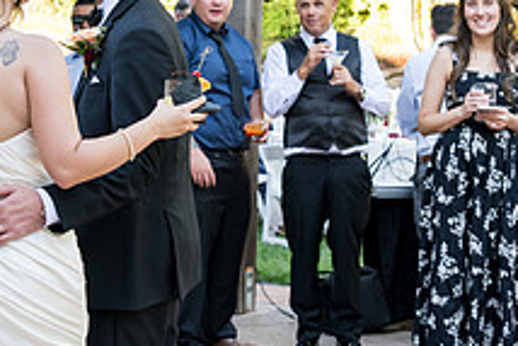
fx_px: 1368
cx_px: 107
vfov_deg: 14.3
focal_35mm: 95
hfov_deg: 21.2
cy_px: 35
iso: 800
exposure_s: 1/400
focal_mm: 35
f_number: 4
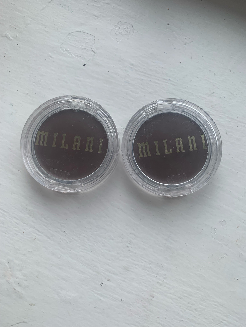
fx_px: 246
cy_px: 164
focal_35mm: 26
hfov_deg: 53.1
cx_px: 123
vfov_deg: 67.3
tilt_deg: -80.4
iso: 25
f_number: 1.8
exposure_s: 1/407
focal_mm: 4.25
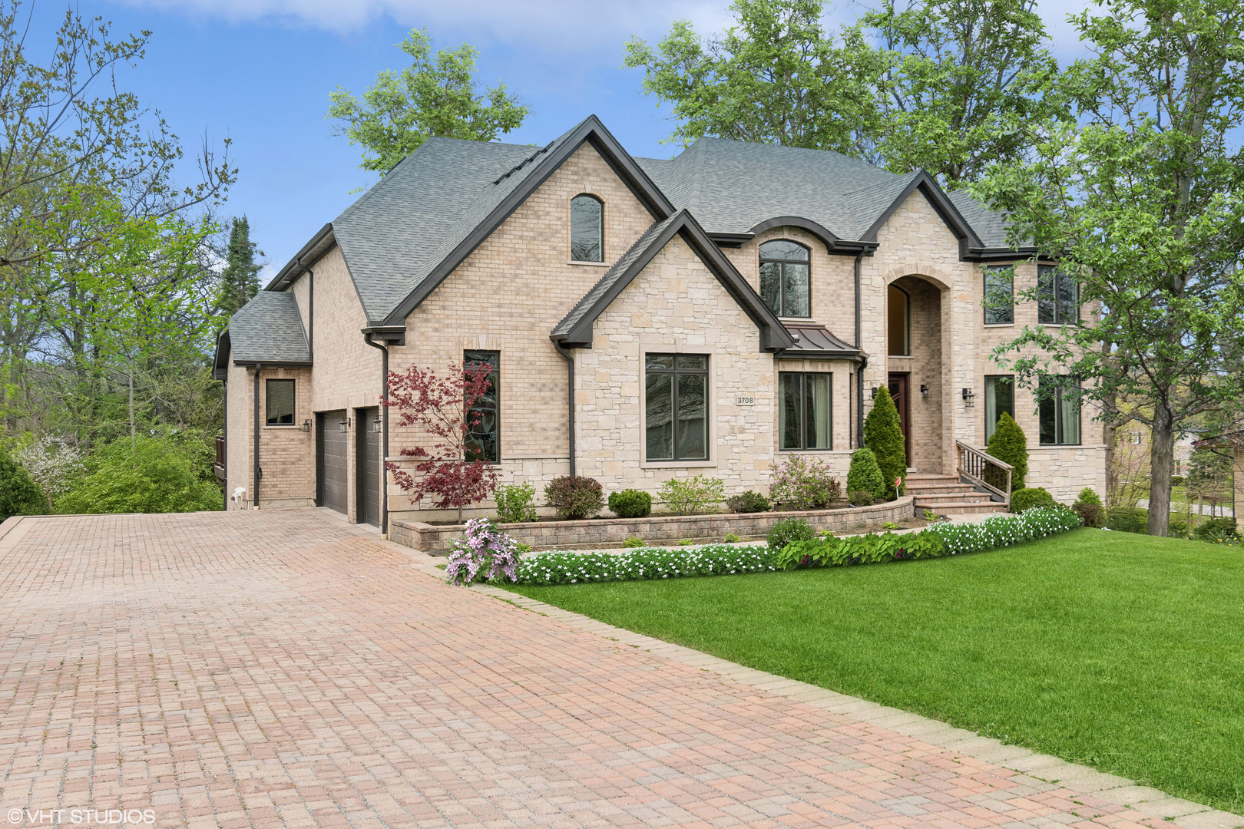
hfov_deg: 61.9
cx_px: 622
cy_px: 414
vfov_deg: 43.6
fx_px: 1037
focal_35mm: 30
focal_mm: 20
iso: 250
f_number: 8
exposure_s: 1/320
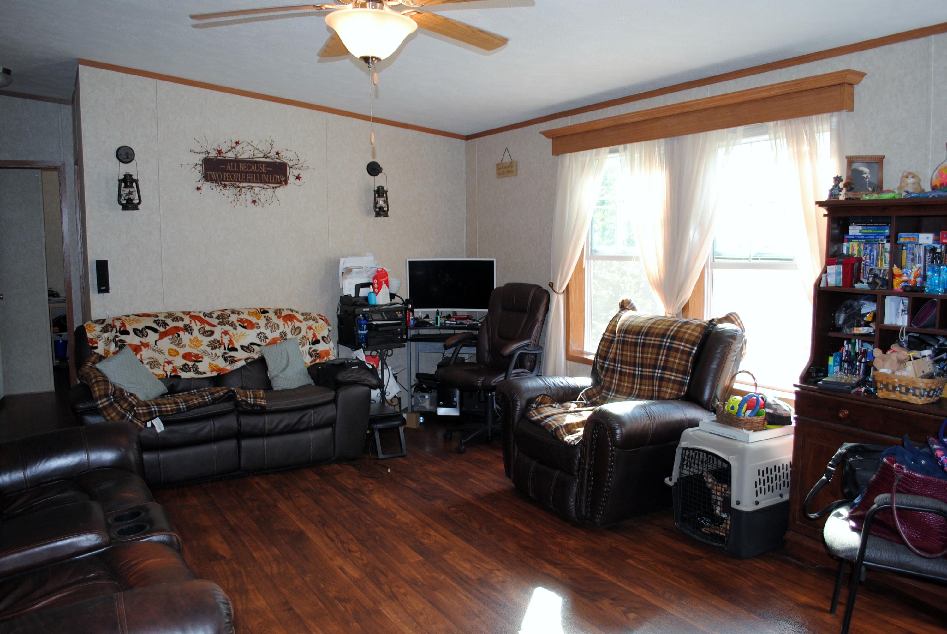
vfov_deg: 48.0
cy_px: 317
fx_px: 711
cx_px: 474
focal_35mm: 27
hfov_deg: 67.3
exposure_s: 1/60
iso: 200
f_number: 3.5
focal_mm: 18
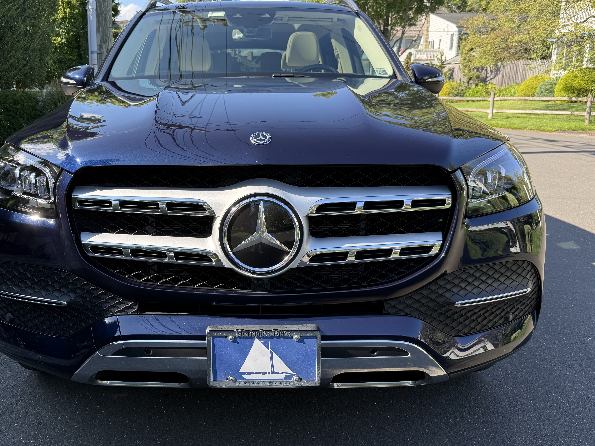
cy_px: 217
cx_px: 241
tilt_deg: -12.4
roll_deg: -0.2
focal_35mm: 32
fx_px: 550
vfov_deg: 44.2
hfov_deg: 56.4
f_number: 1.78
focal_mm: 6.76
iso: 100
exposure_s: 1/1032
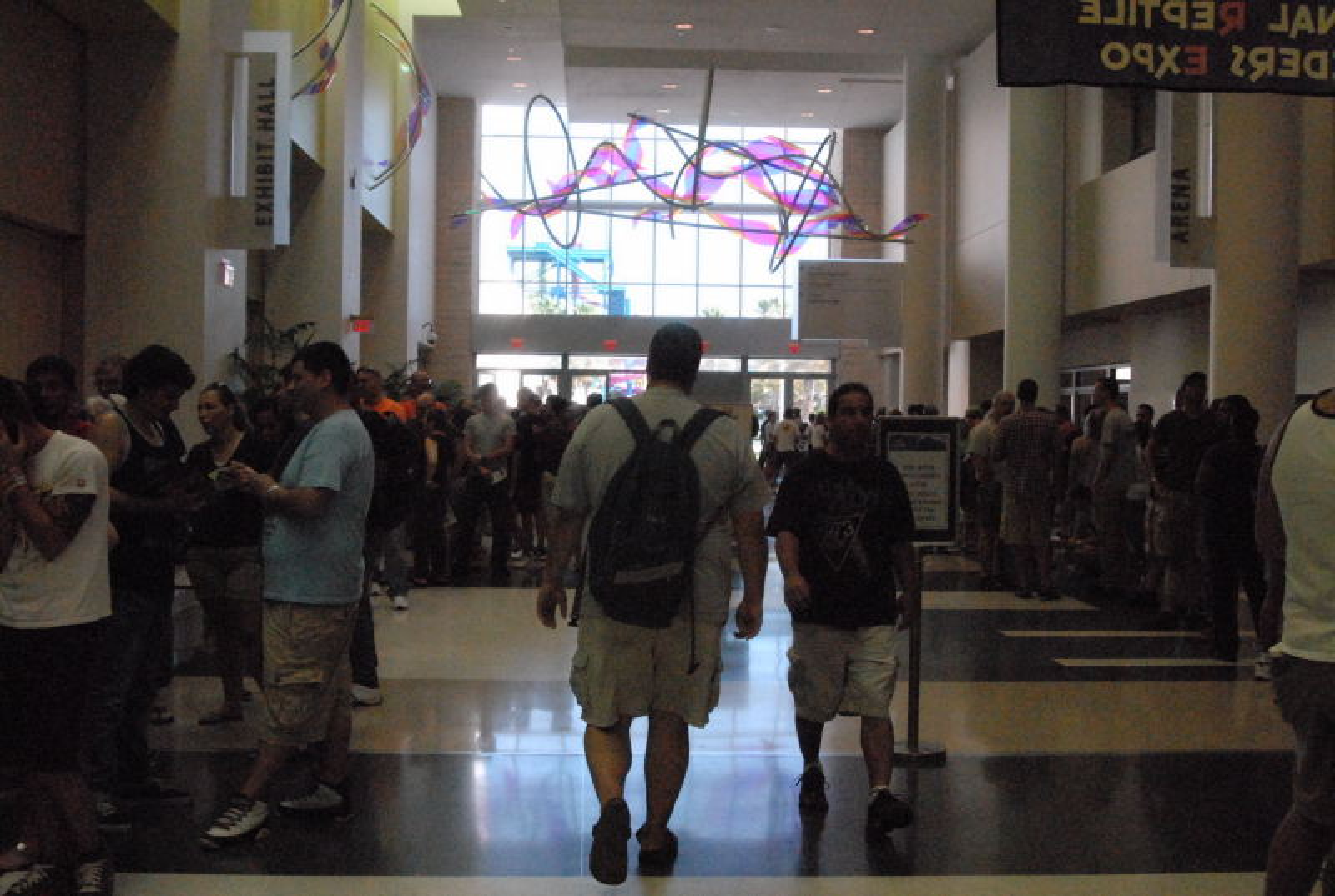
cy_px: 448
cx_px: 668
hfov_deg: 46.3
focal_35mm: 42
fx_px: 1561
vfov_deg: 32.0
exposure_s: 1/750
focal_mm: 28
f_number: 8
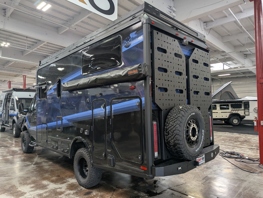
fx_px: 183
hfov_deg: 71.5
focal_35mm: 24
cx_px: 132
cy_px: 99
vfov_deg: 56.9
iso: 54
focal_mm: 6.81
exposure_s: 1/38.6
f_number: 1.85
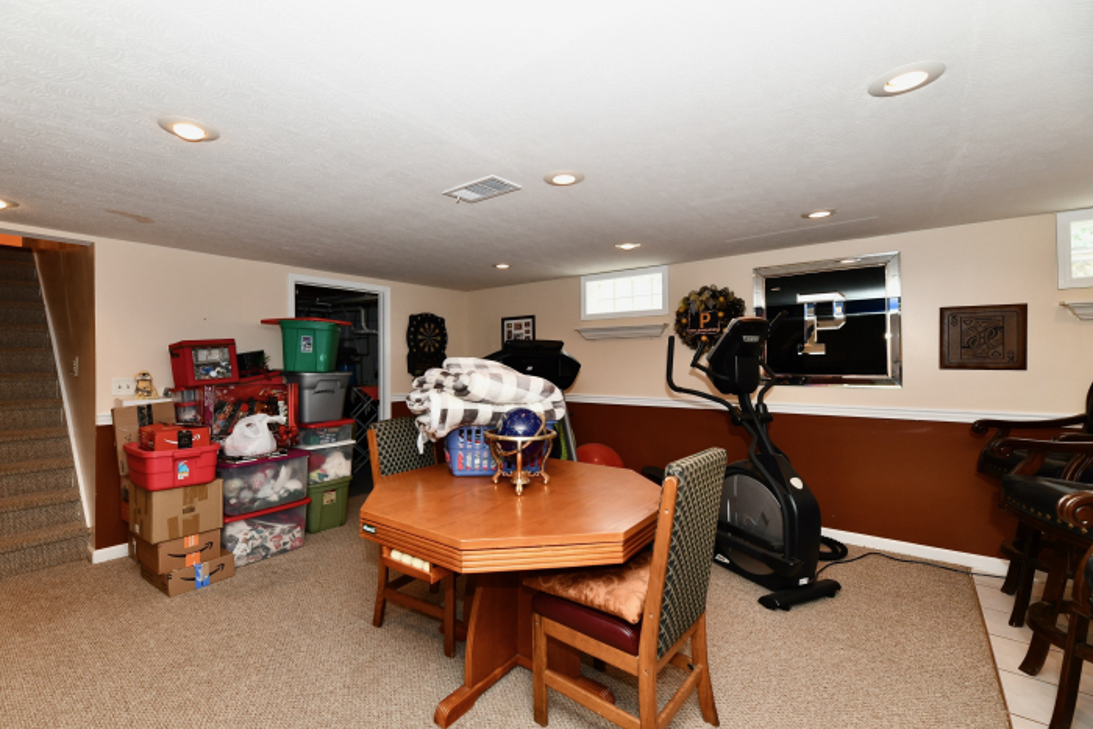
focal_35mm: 15
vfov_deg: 77.3
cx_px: 515
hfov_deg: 100.3
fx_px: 455
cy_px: 372
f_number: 6.3
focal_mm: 14
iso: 640
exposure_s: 1/60
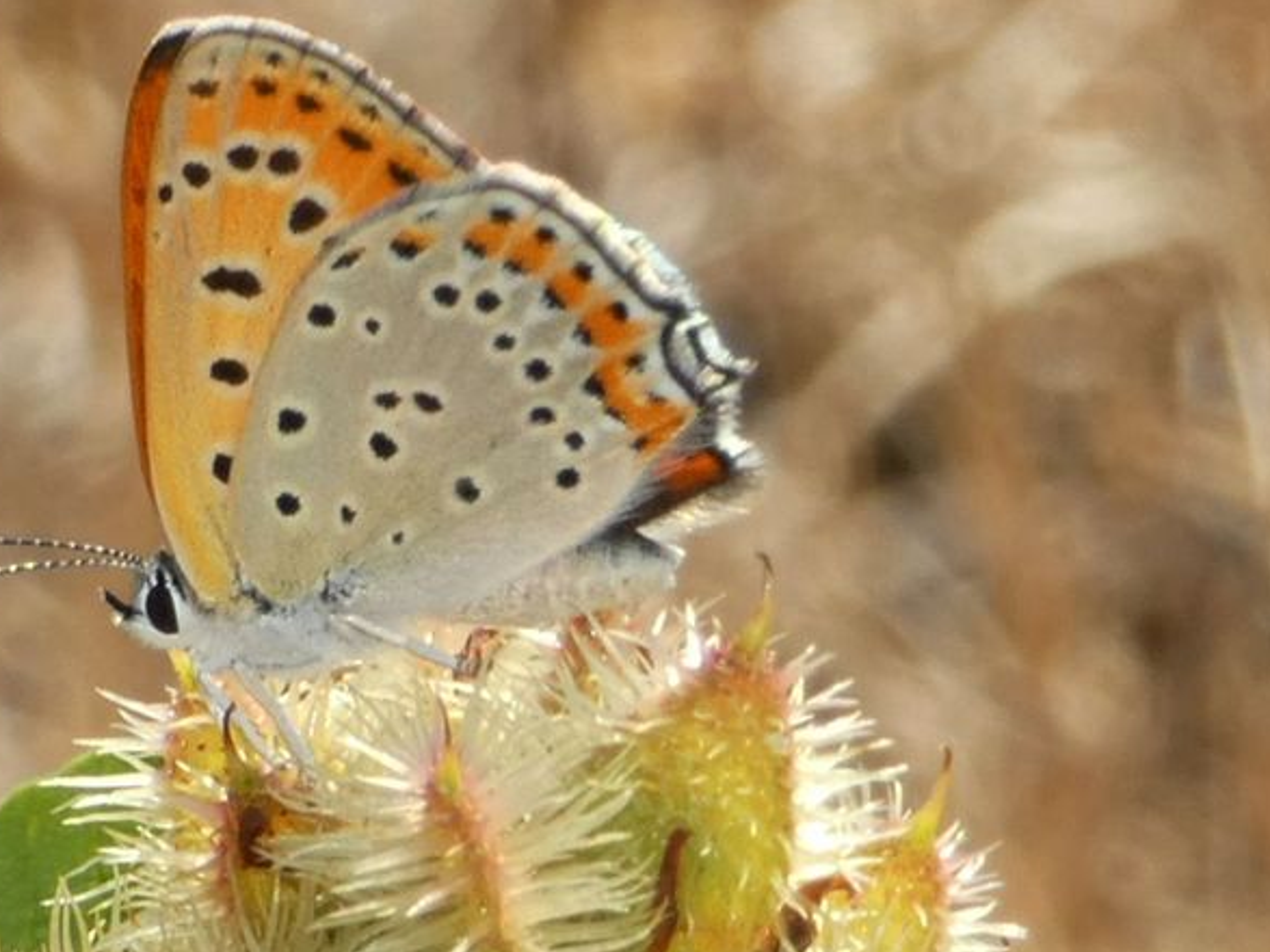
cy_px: 476
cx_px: 510
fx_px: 15039
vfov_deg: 3.6
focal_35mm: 410
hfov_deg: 4.8
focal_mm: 50.6
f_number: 5.5
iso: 80
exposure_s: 1/100
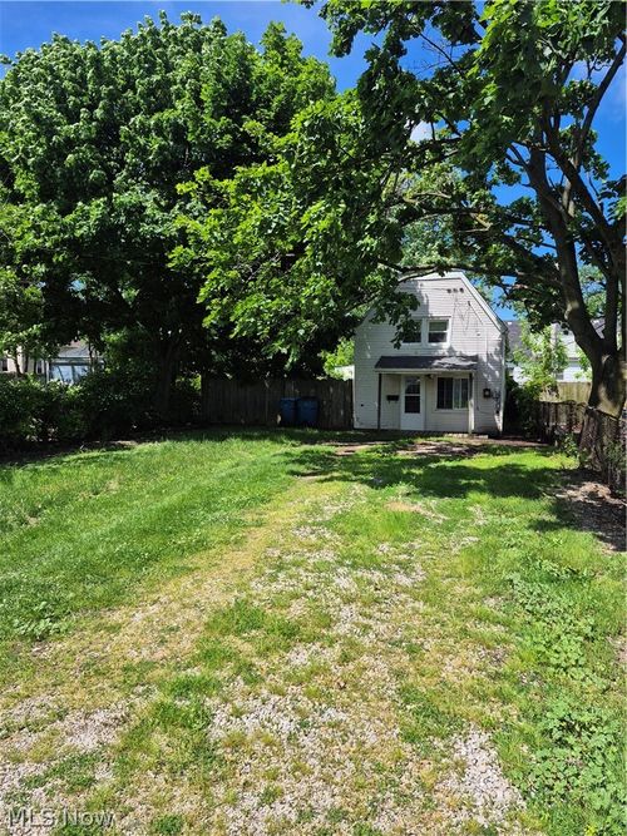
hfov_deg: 58.9
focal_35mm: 23
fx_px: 556
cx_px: 314
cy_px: 418
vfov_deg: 73.9
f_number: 1.8
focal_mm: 5.4
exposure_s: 1/1448
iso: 25
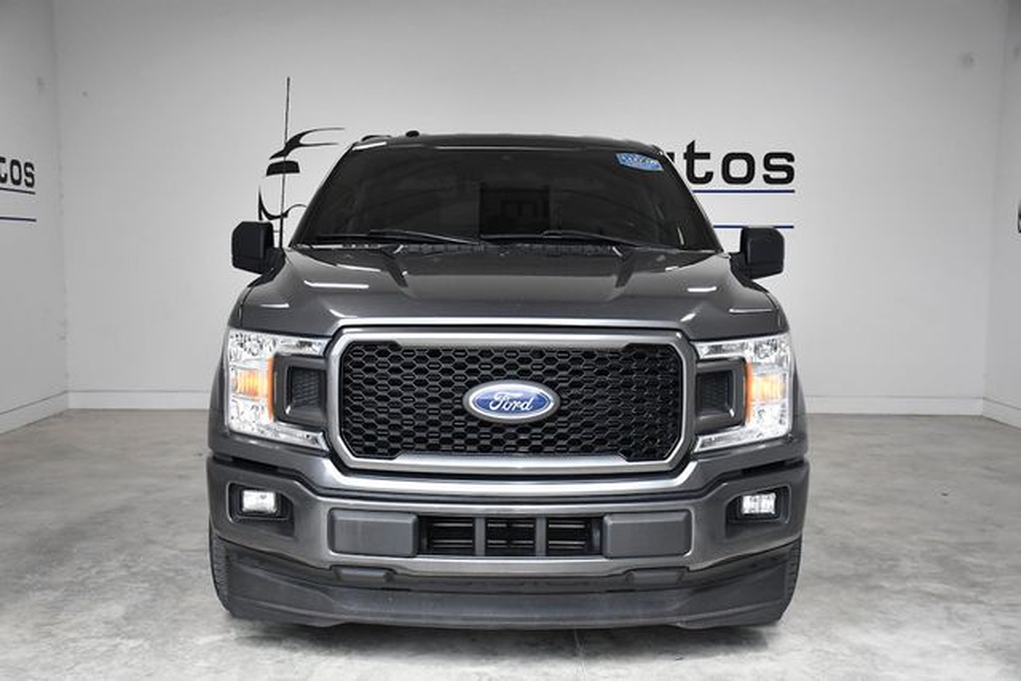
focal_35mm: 39
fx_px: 1106
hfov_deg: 49.5
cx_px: 510
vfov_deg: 34.2
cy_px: 340
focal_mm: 26
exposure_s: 1/2000
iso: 2500
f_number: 3.8
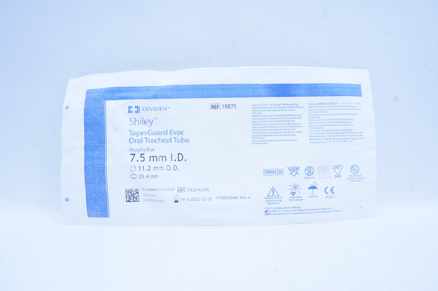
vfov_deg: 43.5
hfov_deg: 62.0
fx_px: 365
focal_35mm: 30
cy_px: 146
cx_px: 219
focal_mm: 20
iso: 400
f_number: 13
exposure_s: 1/13
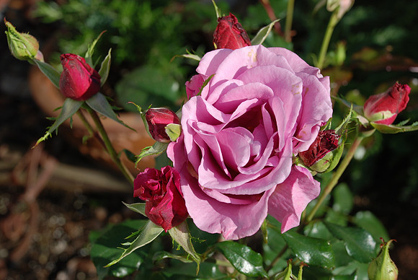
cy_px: 140
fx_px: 837
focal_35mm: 72
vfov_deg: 19.0
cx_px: 209
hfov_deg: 28.0
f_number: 7.1
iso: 100
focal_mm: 48
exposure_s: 1/200
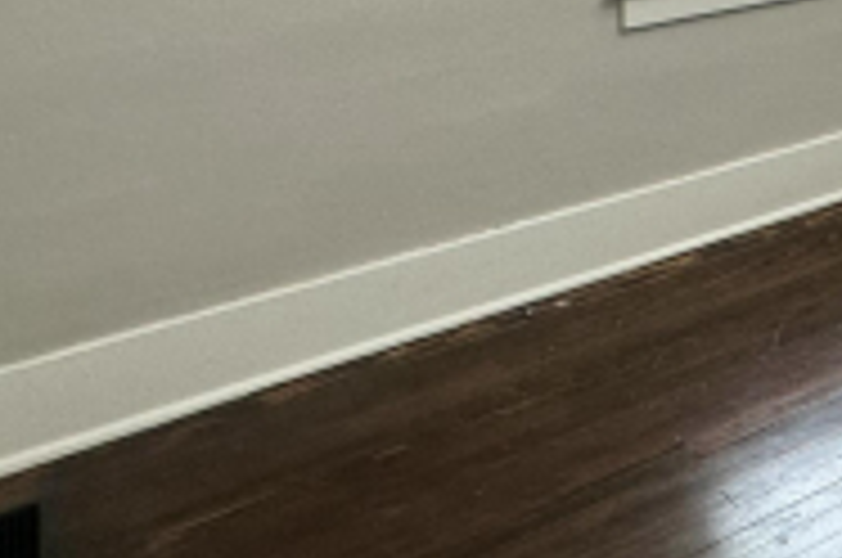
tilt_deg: -5.2
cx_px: 1209
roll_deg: -0.9
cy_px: -202
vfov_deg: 22.6
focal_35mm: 52
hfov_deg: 28.1
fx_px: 1214
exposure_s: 1/120
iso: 125
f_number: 2.2
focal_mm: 2.22
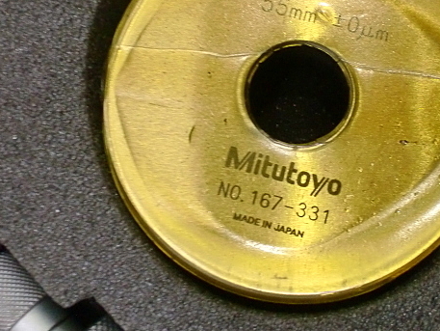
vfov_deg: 29.5
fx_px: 623
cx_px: 273
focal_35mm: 49
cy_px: 110
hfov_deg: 38.7
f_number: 3.1
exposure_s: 1/60
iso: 400
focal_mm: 6.3
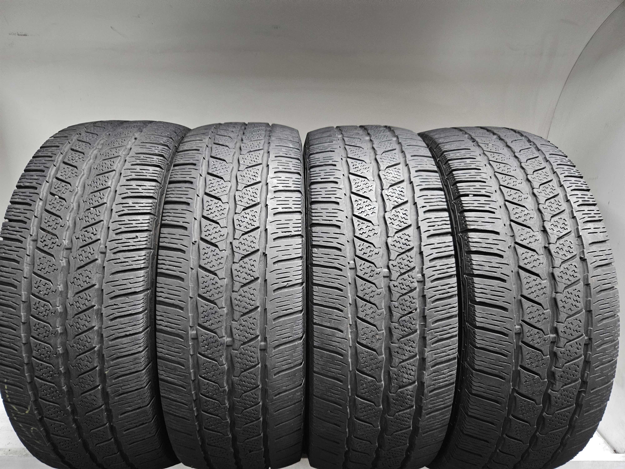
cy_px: 234
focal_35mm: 23
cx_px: 312
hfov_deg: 73.9
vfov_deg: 58.9
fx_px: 415
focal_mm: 5.4
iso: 640
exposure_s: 1/25
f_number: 1.8
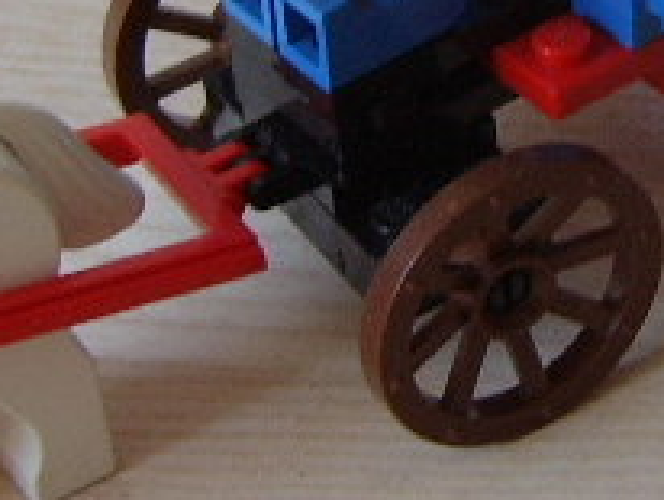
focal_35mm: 154
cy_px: -113
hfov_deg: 12.6
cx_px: 670
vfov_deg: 9.5
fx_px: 2957
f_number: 2.7
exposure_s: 1/36
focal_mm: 8.13
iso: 100
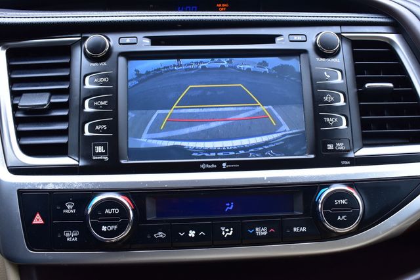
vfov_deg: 33.0
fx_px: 472
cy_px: 140
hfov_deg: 47.9
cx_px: 210
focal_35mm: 40
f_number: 8
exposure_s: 1/60
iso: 400
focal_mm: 27
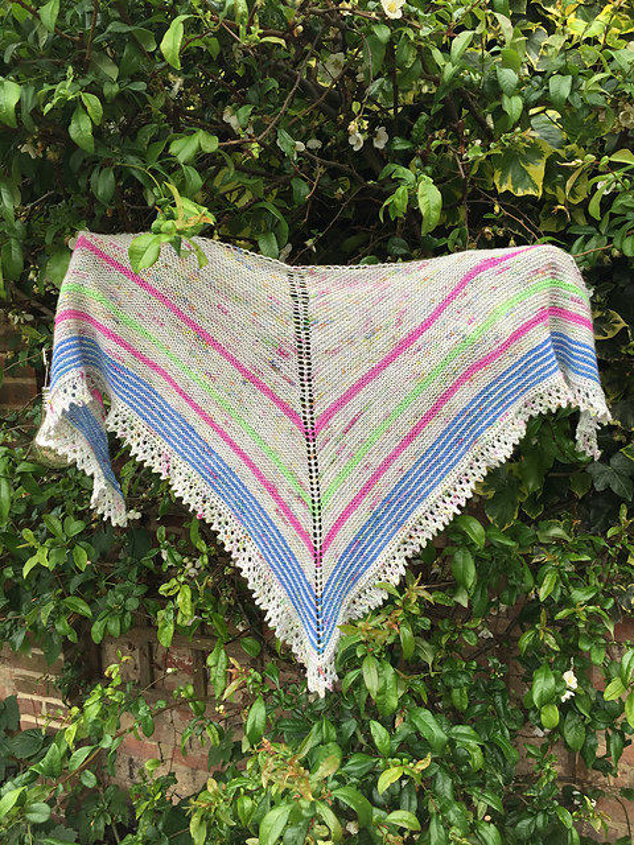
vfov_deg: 61.7
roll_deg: +1.5
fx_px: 708
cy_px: 422
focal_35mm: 29
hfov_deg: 48.2
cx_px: 317
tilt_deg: -10.7
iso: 32
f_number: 2.2
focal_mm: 4.15
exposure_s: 1/250
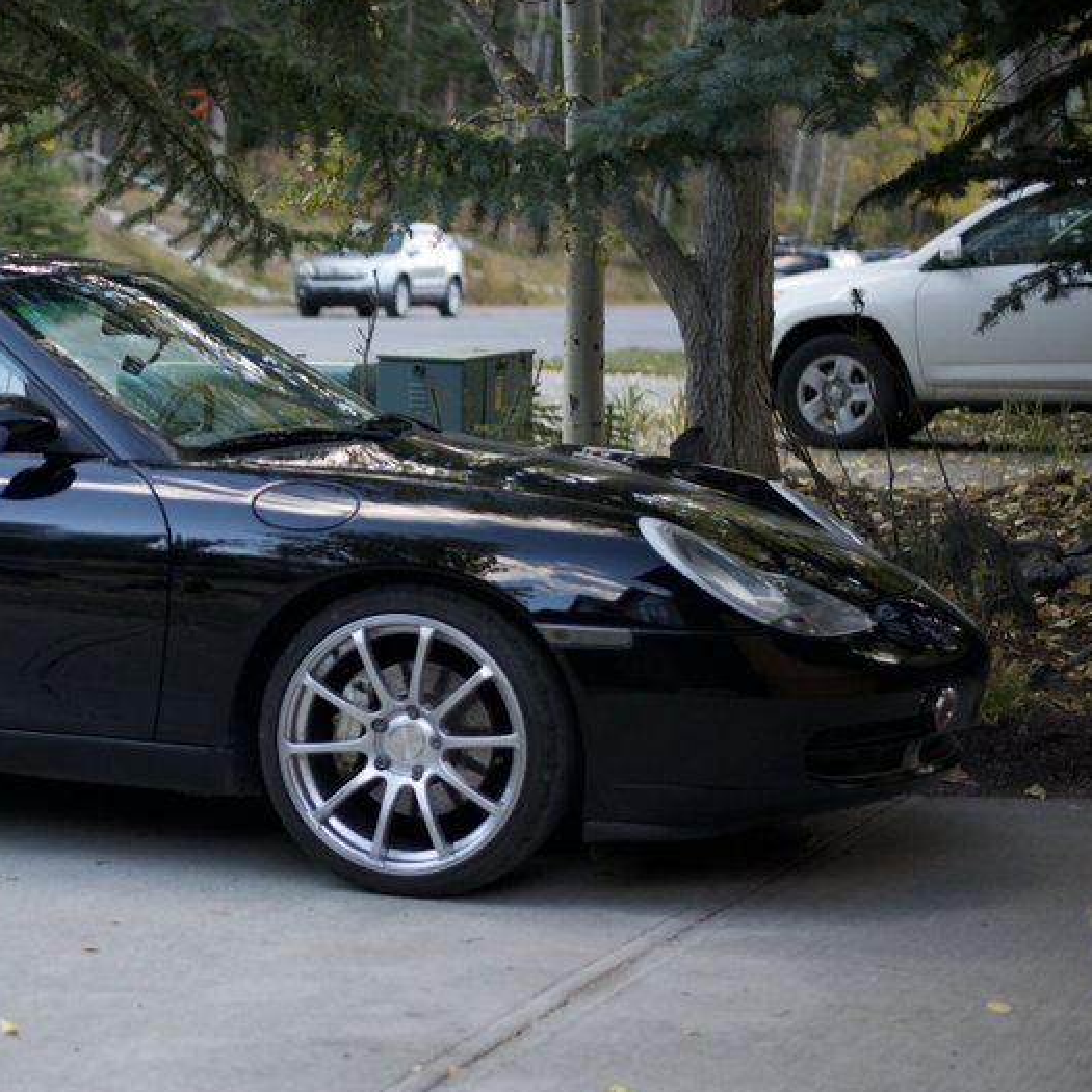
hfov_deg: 20.3
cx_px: 48
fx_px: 2962
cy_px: 503
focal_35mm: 83
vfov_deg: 20.9
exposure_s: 1/1250
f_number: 1.8
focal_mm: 50
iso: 500
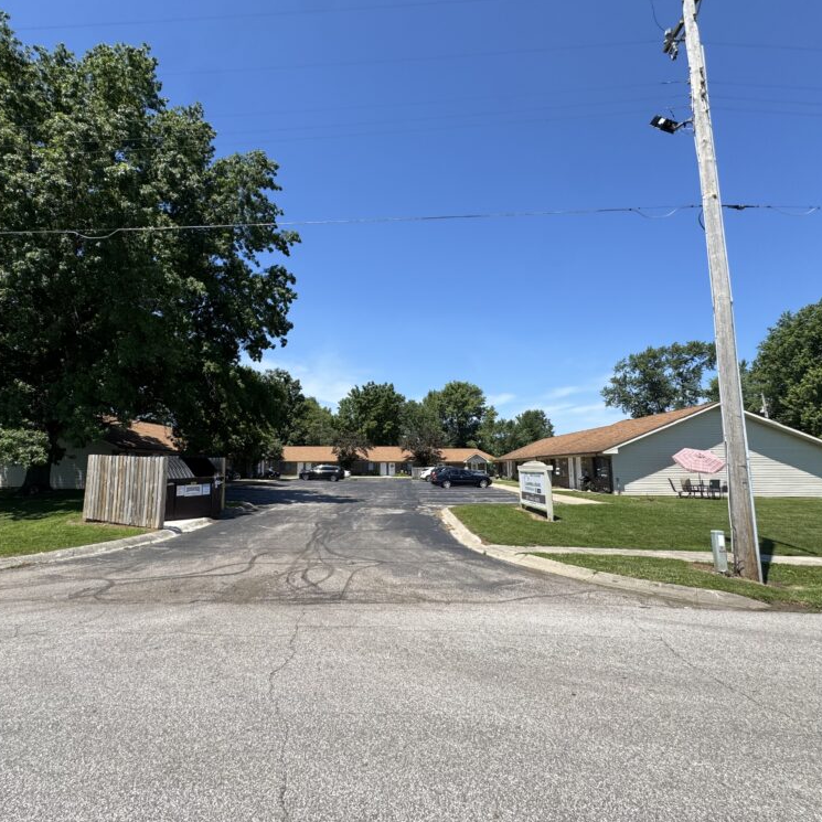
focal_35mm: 17
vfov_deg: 84.0
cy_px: 402
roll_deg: -0.9
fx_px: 457
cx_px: 375
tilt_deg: +7.9
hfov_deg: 83.8
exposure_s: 1/1637
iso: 50
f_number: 2.2
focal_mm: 2.22
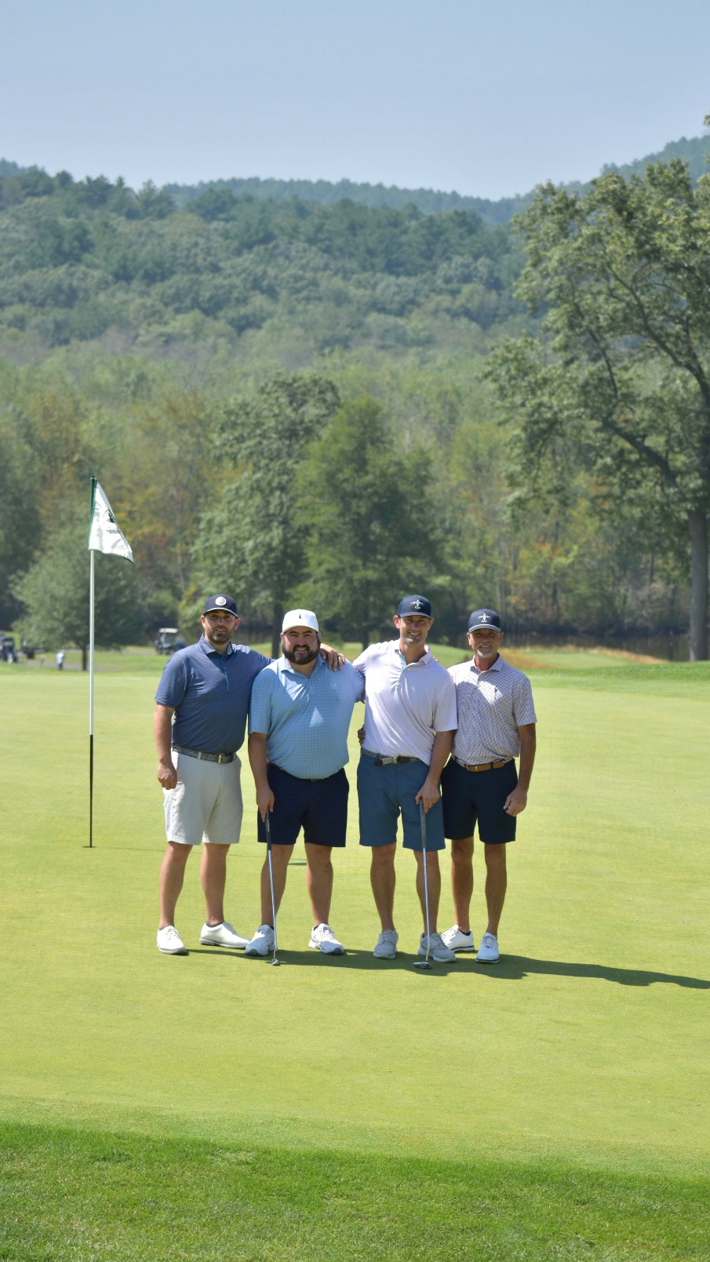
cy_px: 631
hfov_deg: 7.8
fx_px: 5188
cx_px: 345
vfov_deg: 13.9
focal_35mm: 155
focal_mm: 98
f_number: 5.6
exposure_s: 1/1250
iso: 200
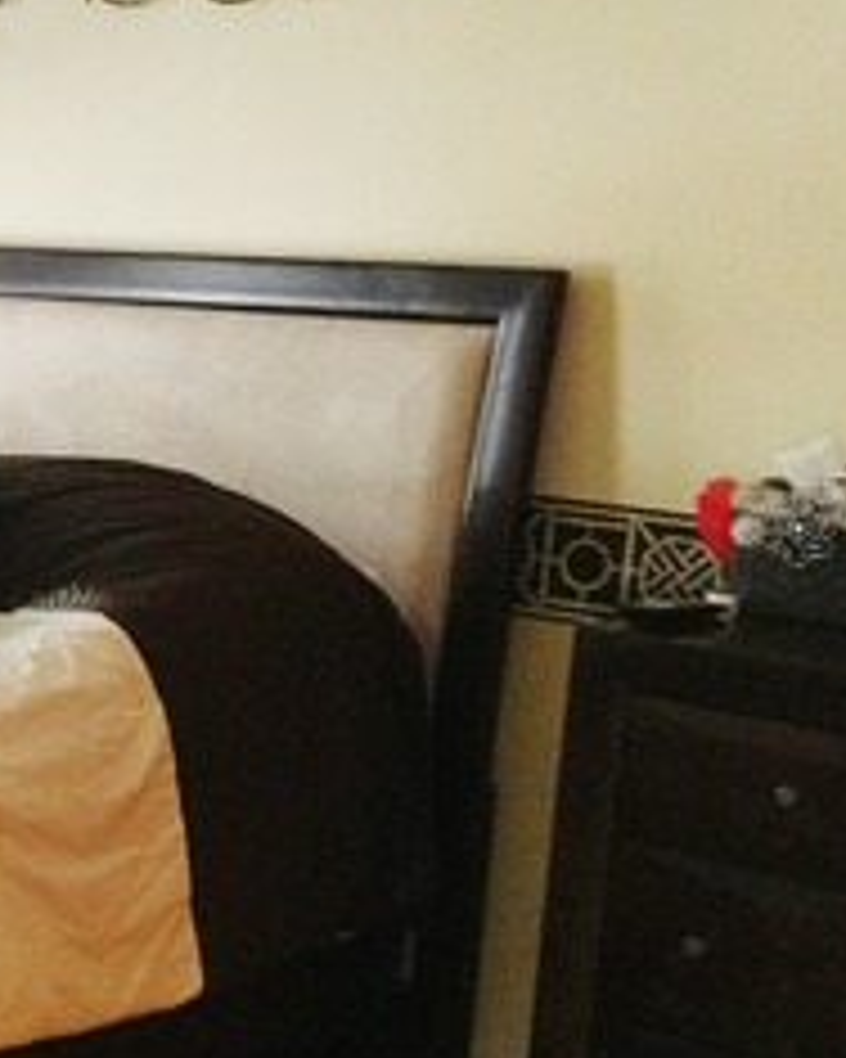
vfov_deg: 24.7
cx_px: -544
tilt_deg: -8.1
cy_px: 608
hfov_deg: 17.3
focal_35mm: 77
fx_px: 2410
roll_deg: -2.0
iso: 64
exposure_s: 1/15
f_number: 2.2
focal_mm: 4.15
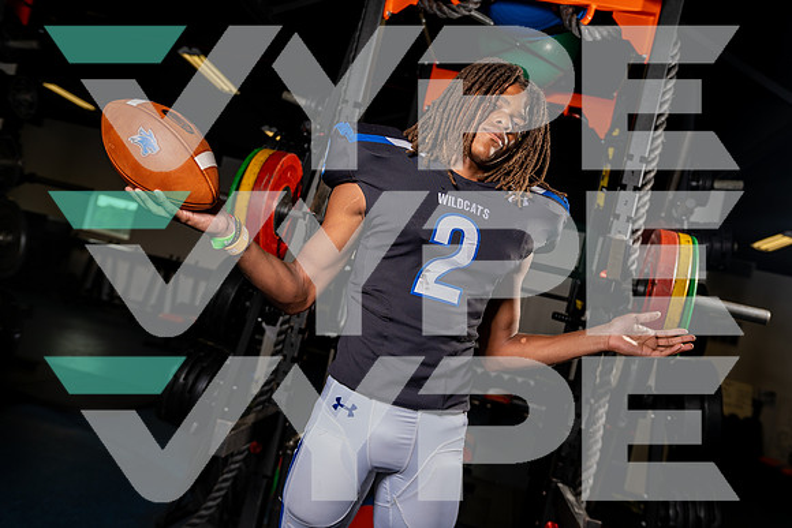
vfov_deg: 37.9
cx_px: 396
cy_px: 264
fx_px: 770
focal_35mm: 35
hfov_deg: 54.4
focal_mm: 35
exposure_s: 1/250
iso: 100
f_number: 4.5
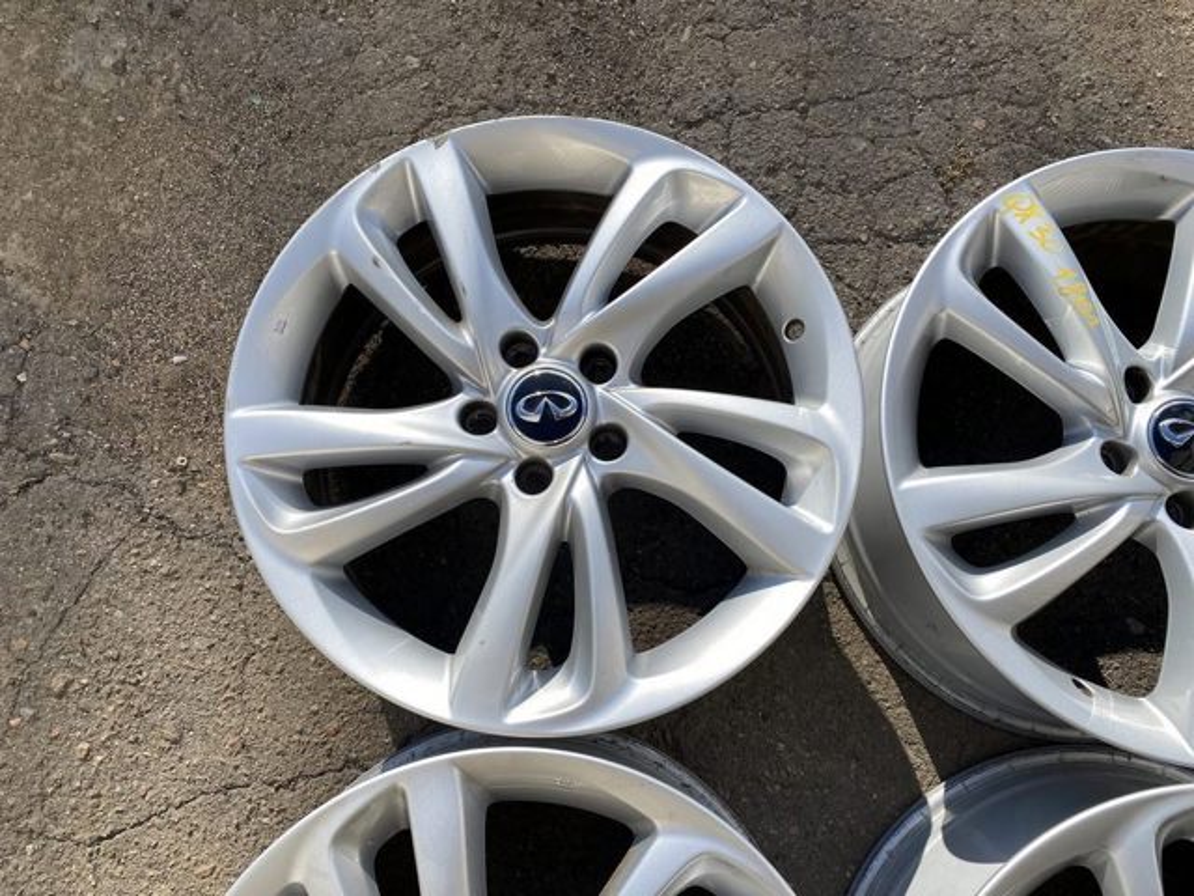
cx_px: 597
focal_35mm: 26
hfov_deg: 67.3
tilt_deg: -79.5
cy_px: 448
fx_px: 897
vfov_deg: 53.1
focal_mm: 4.25
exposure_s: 1/1927
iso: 32
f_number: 1.8
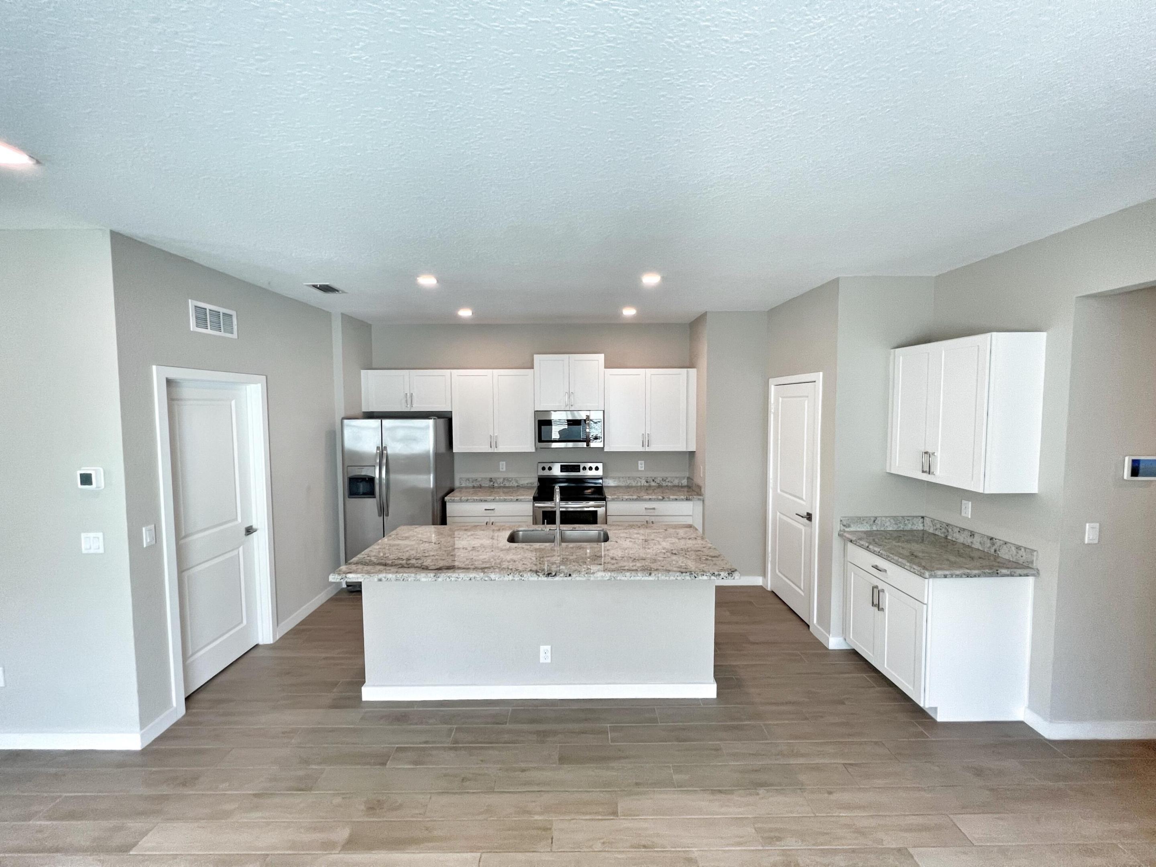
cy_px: 434
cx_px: 578
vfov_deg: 89.9
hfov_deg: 106.2
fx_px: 434
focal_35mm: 13
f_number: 1.8
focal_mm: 1.57
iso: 160
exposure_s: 1/120
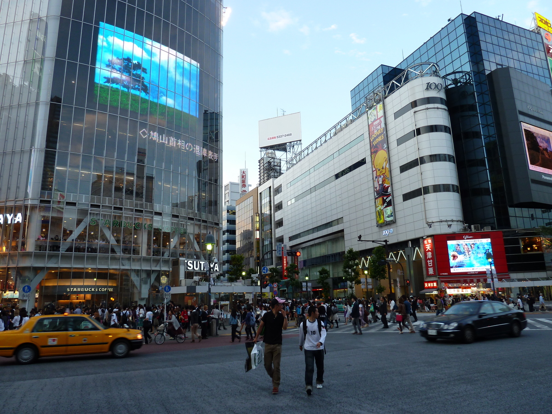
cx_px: 276
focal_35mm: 25
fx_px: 399
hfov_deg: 69.4
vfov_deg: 54.9
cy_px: 207
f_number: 3.3
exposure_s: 1/50
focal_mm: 4.1
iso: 80
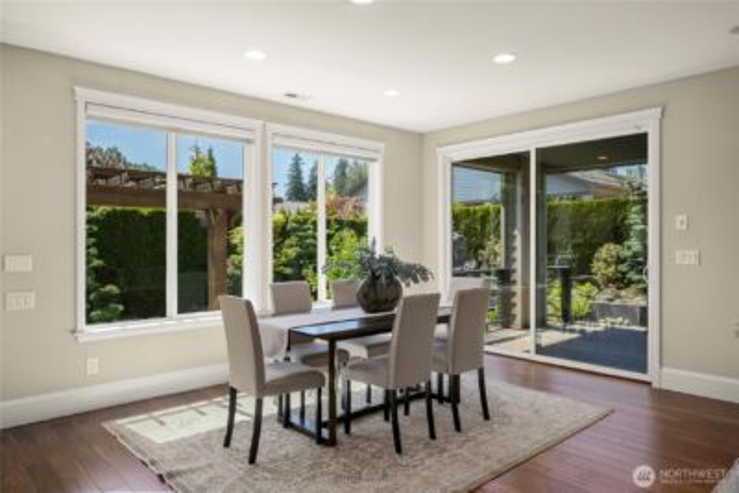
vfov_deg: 53.2
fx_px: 493
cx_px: 370
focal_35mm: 24
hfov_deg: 73.7
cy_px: 246
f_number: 7.1
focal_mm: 24
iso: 320
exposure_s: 1/30
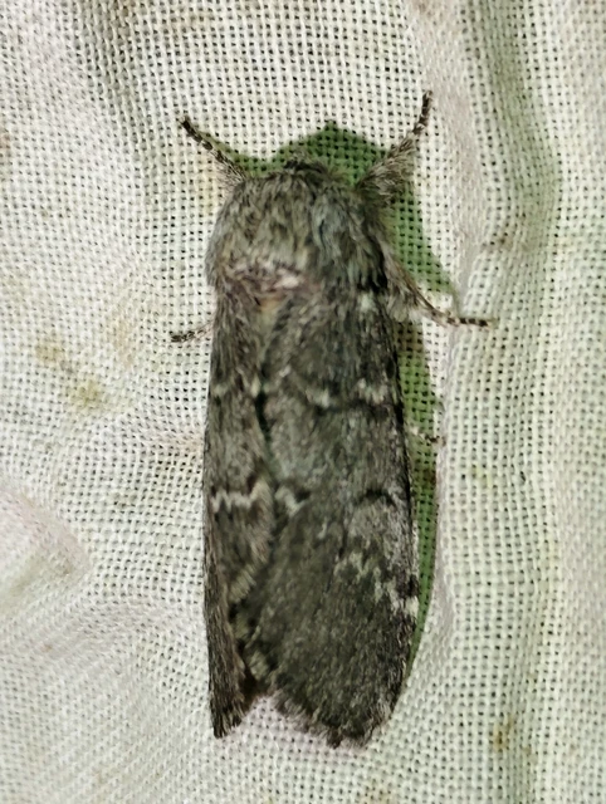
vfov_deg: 21.3
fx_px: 2142
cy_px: 402
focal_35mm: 92
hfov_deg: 16.1
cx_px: 303
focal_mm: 6.19
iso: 320
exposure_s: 1/100
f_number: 1.65
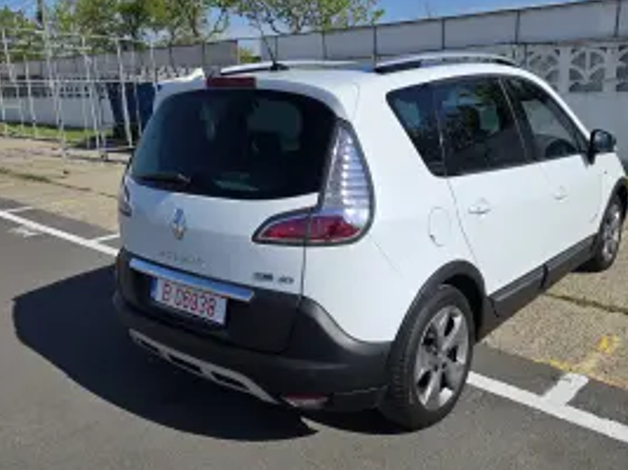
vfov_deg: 45.3
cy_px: 258
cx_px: 390
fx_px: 562
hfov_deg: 57.7
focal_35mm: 31
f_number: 1.7
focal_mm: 6.3
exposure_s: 1/7944
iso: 64
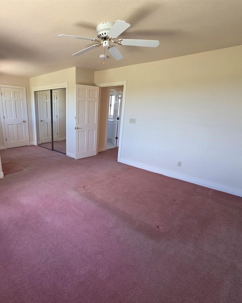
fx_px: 152
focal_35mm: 17
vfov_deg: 89.6
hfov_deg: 74.7
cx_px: 81
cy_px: 152
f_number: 1.9
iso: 250
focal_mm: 2.2
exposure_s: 1/120
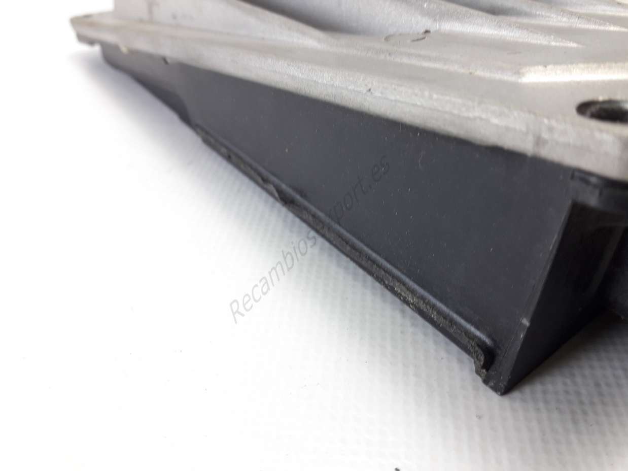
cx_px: 314
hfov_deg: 63.5
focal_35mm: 28
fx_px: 508
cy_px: 236
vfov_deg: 49.7
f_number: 1.9
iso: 50
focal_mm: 3.7
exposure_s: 1/33
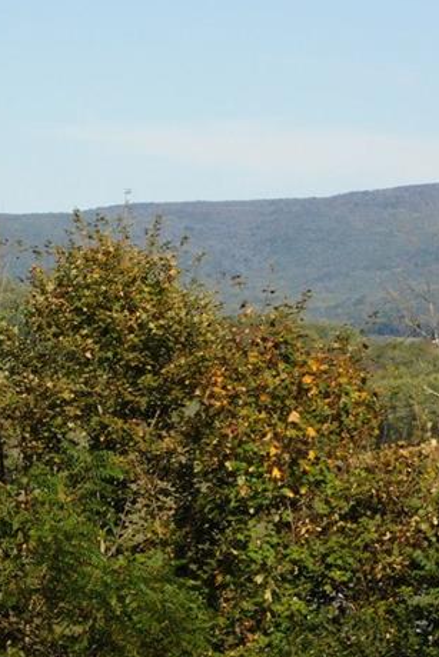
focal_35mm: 208
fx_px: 3802
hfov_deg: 6.6
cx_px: 100
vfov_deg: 9.9
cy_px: 331
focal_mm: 20.3
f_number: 4.8
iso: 125
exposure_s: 1/640
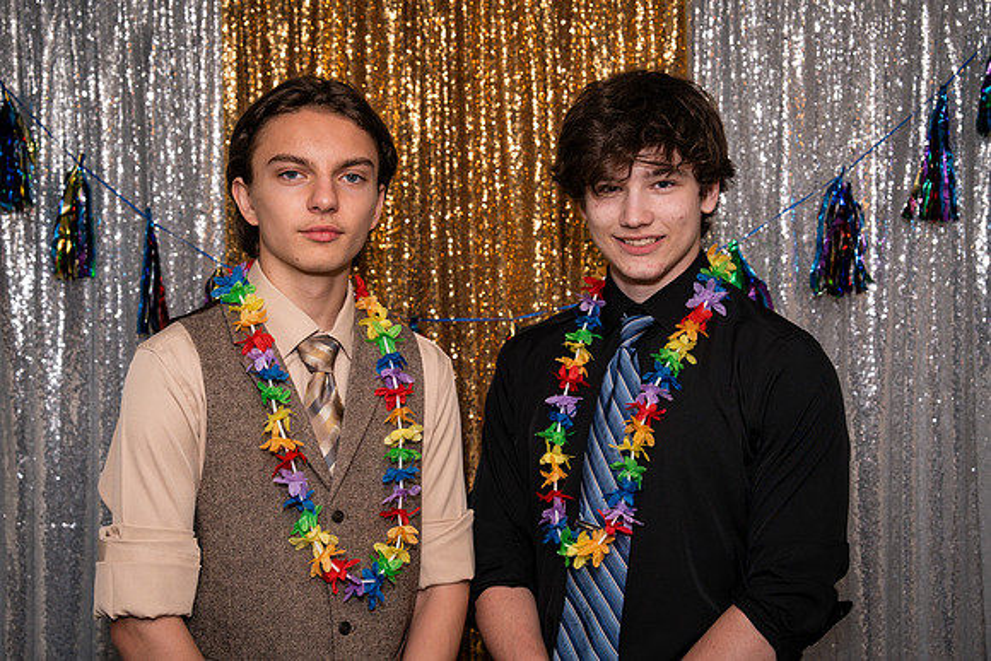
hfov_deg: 36.9
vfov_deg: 25.1
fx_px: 1487
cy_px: 330
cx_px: 496
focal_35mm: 54
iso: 400
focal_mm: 54
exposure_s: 1/250
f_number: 5
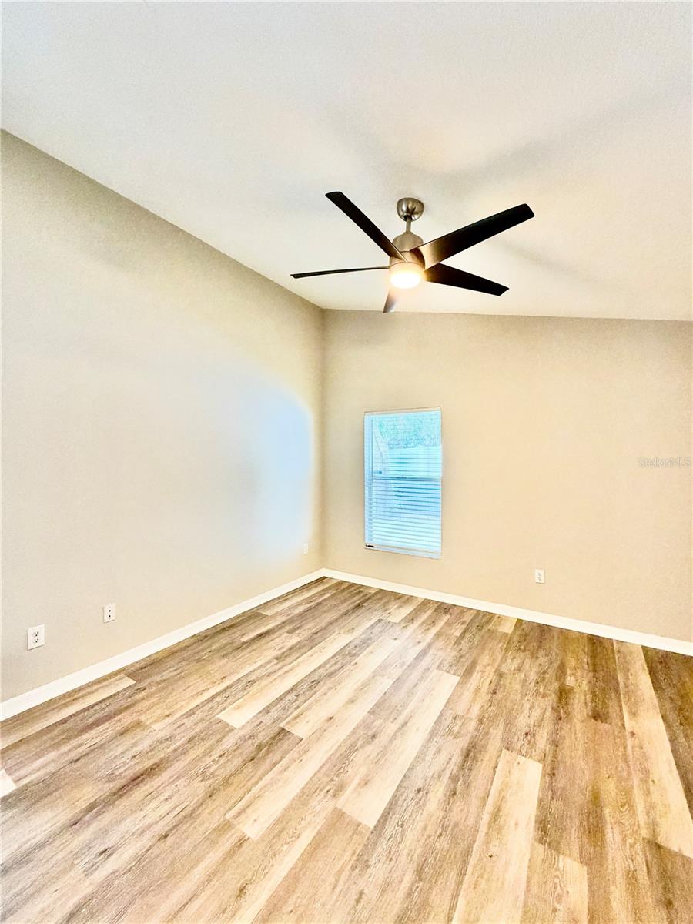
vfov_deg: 102.1
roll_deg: -0.5
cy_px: 462
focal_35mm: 14
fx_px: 374
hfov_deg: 85.7
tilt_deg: +0.7
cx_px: 346
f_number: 2.2
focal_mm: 2.22
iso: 400
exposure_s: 1/60
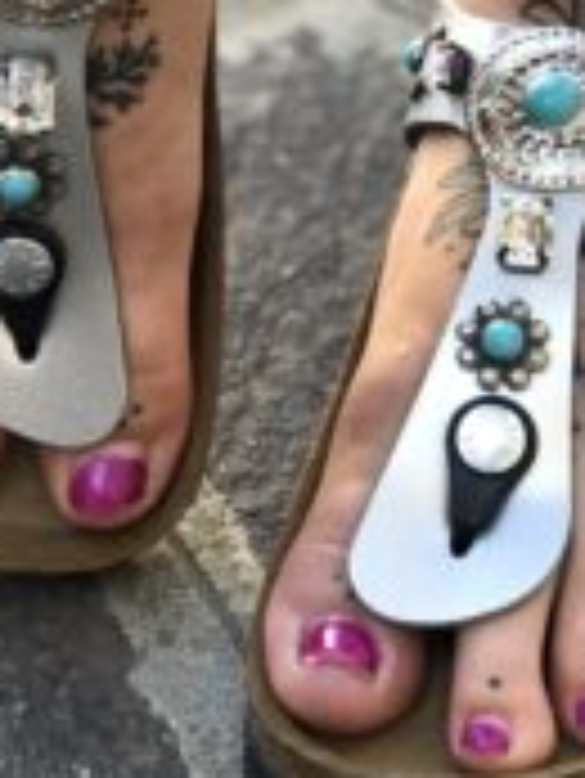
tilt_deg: -34.6
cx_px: 284
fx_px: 2701
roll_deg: -1.0
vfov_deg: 16.2
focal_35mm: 120
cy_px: 72
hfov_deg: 12.4
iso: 25
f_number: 2.4
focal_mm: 6
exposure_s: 1/60
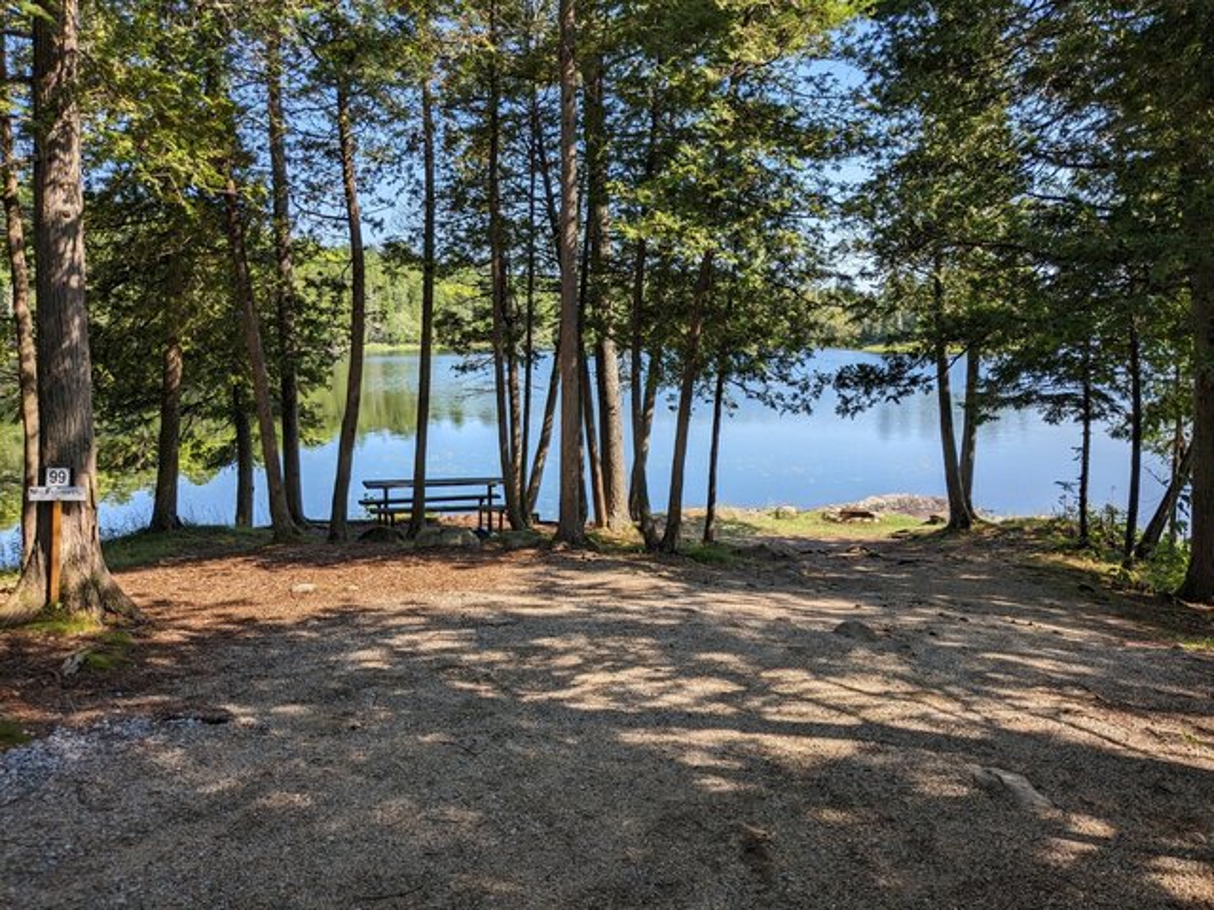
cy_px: 455
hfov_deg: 65.3
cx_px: 607
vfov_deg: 51.4
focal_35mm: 27
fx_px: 947
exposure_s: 1/1376
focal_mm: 4.38
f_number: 1.73
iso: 49
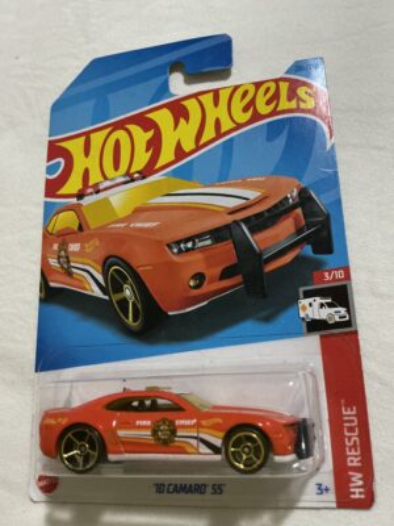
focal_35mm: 29
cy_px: 263
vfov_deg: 61.7
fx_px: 440
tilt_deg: -62.7
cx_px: 197
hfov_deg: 48.2
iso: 400
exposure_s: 1/30
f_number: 1.8
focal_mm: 3
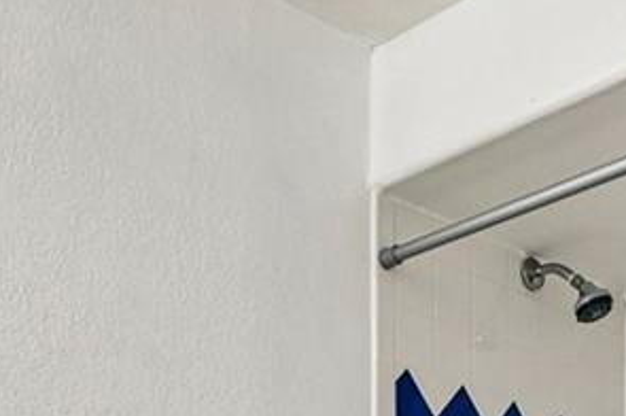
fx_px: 1320
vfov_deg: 15.2
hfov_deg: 26.4
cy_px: 770
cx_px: 170
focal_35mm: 76
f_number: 8
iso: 220
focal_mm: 14
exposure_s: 1/15
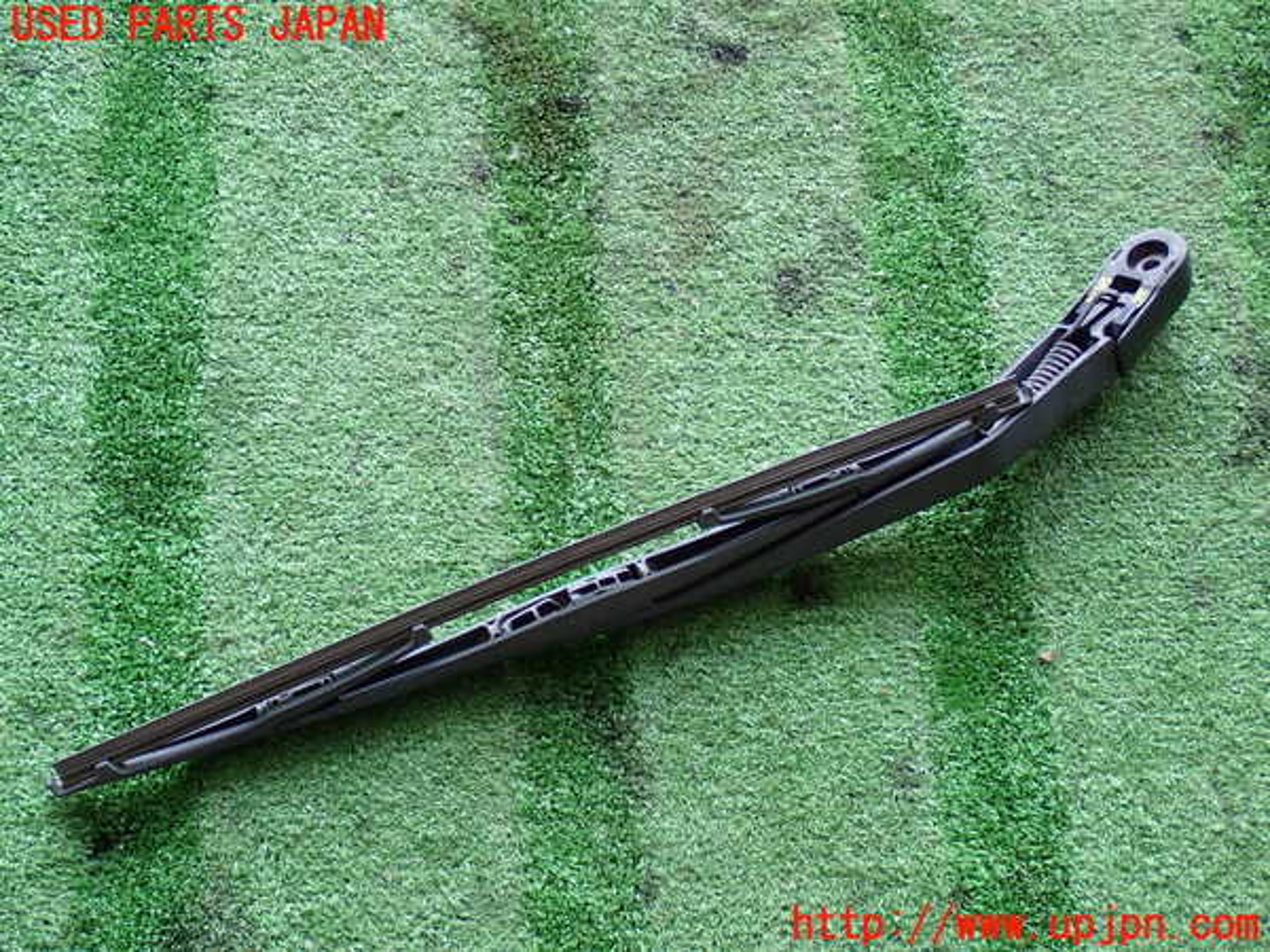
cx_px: 635
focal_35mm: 47
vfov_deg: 30.9
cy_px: 476
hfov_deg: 40.4
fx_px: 1724
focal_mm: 8.4
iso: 200
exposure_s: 1/80
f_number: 3.1
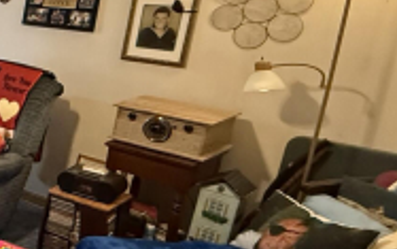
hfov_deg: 25.6
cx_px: -232
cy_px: 121
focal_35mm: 53
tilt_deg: -15.6
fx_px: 574
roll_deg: -1.4
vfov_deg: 24.4
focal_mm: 2.22
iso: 1000
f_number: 2.2
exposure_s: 1/60
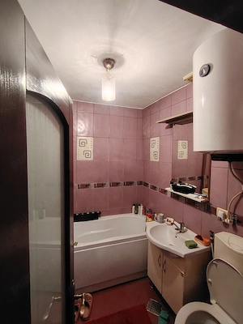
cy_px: 162
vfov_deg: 91.0
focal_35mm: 17
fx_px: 159
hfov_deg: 74.7
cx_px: 122
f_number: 2.2
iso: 469
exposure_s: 1/25
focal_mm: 1.43
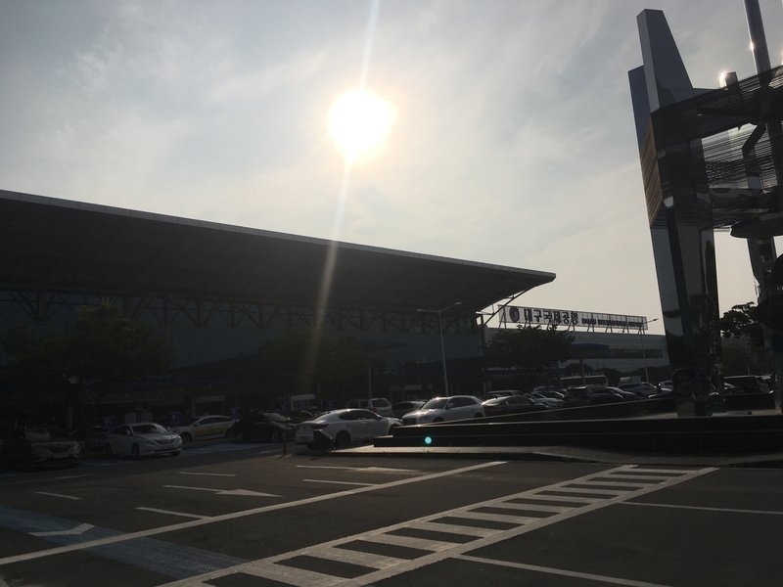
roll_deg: +2.2
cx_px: 392
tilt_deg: +12.1
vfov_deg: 48.2
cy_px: 294
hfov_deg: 61.7
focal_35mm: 29
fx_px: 656
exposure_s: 1/9615
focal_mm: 4.15
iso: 25
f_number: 2.2
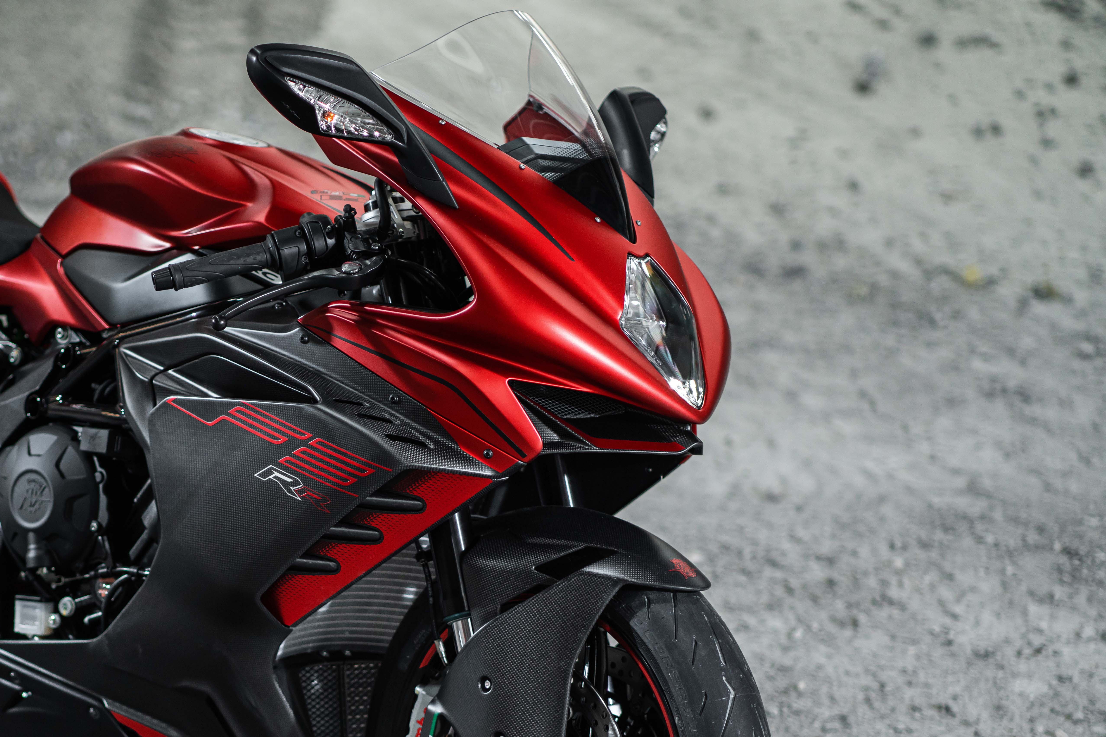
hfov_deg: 15.5
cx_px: 265
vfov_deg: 10.4
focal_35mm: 132
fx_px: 4055
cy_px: 514
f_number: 2
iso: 320
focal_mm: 85
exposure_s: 1/60
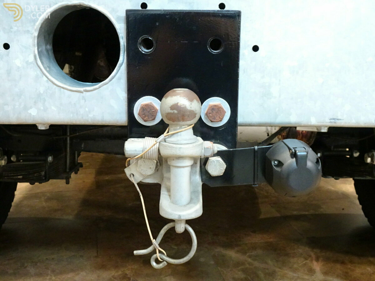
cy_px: 140
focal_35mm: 43
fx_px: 466
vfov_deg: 33.6
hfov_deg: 43.9
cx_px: 188
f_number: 4
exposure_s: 1/6
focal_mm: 7.3
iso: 1000
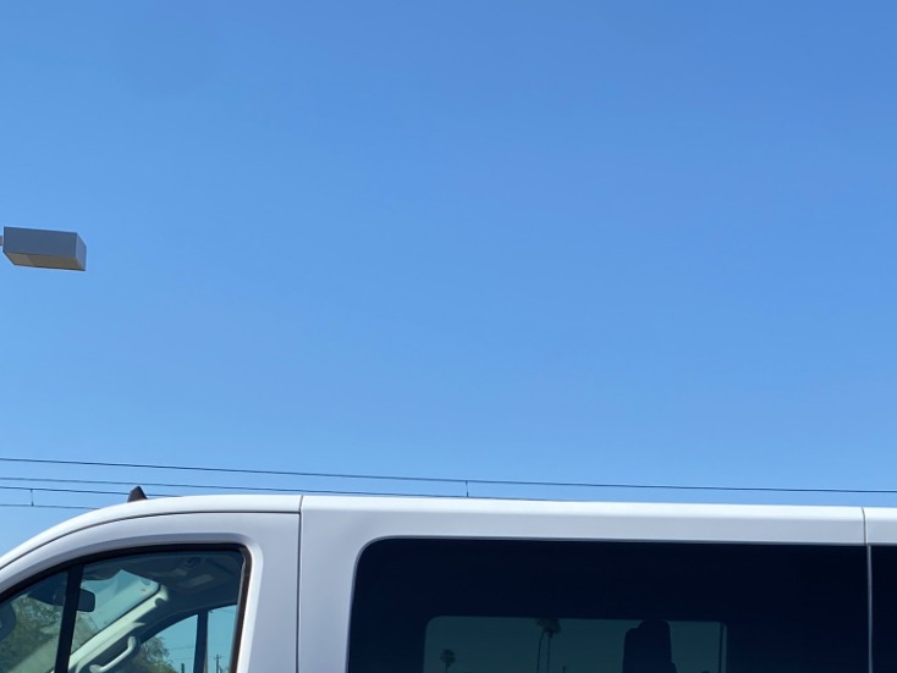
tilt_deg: -3.0
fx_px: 1763
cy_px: 857
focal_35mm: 68
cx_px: 587
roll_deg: -1.9
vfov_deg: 20.0
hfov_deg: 28.4
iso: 32
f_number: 1.8
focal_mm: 4.25
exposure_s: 1/2105
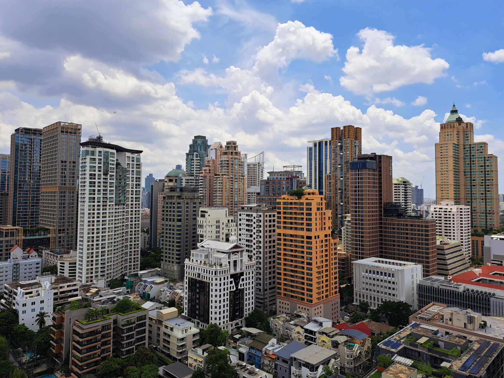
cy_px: 189
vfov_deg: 56.8
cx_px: 252
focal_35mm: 24
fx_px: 349
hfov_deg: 71.6
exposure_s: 1/1667
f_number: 1.8
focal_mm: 5.23
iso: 50
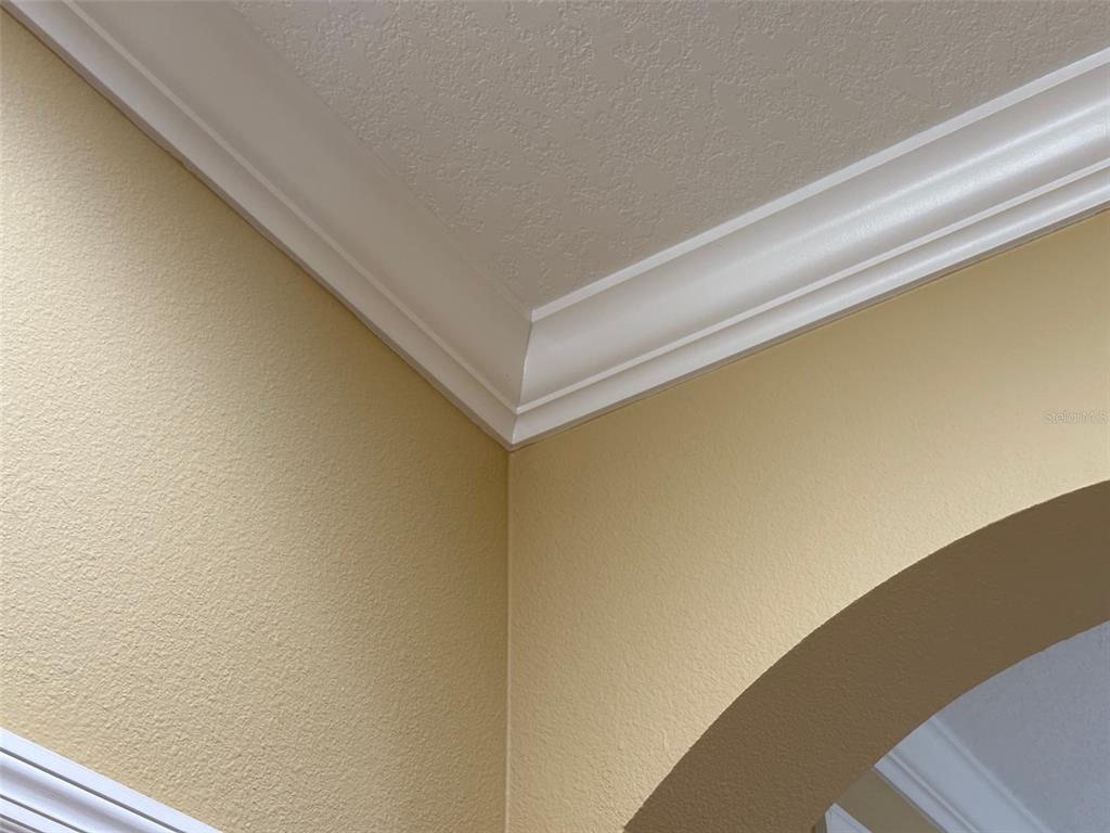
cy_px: 416
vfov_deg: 30.3
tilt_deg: +37.8
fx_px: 1539
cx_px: 555
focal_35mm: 48
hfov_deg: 39.7
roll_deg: -1.1
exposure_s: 1/60
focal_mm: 6.86
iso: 100
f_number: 1.78
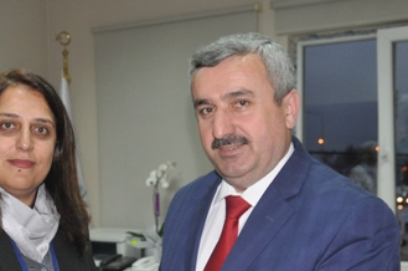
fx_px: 825
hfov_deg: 27.6
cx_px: 148
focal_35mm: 73
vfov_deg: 18.2
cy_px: 253
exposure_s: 1/60
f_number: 4
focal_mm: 25
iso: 800
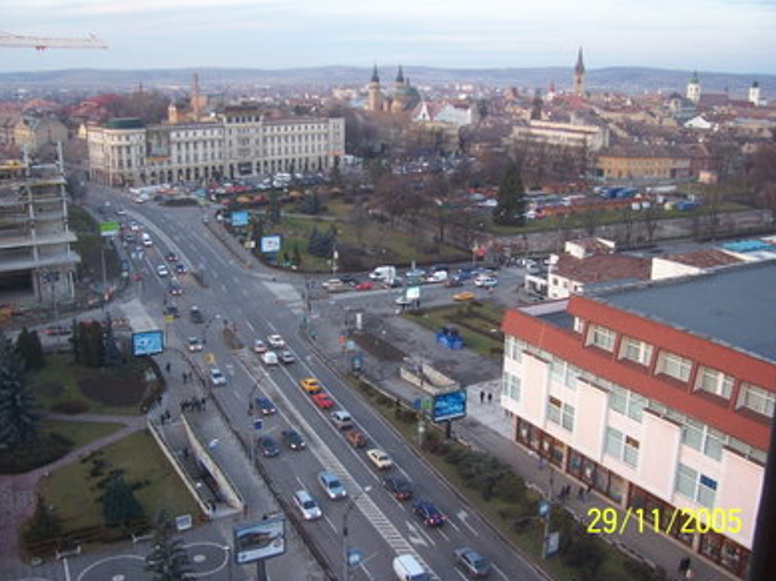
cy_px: 297
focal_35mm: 35
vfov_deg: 40.6
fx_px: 784
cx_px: 387
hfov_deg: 52.7
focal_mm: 5.6
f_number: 2.7
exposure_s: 1/30
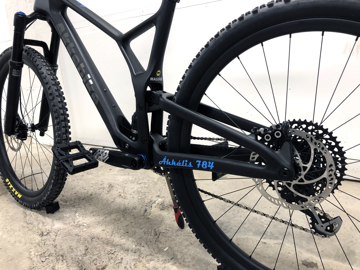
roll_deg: +4.6
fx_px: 291
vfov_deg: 49.7
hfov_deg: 63.4
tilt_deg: -13.8
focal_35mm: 28
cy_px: 135
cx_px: 180
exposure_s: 1/24
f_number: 1.8
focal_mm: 3.99
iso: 40
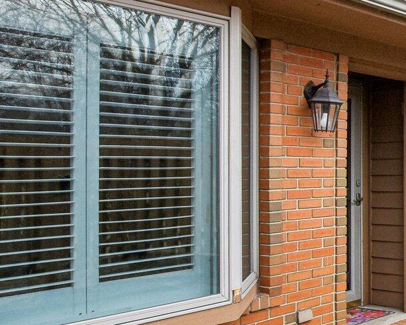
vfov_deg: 32.1
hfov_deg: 29.8
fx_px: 565
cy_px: 174
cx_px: 552
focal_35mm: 47
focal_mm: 10
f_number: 8
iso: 500
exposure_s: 1/320
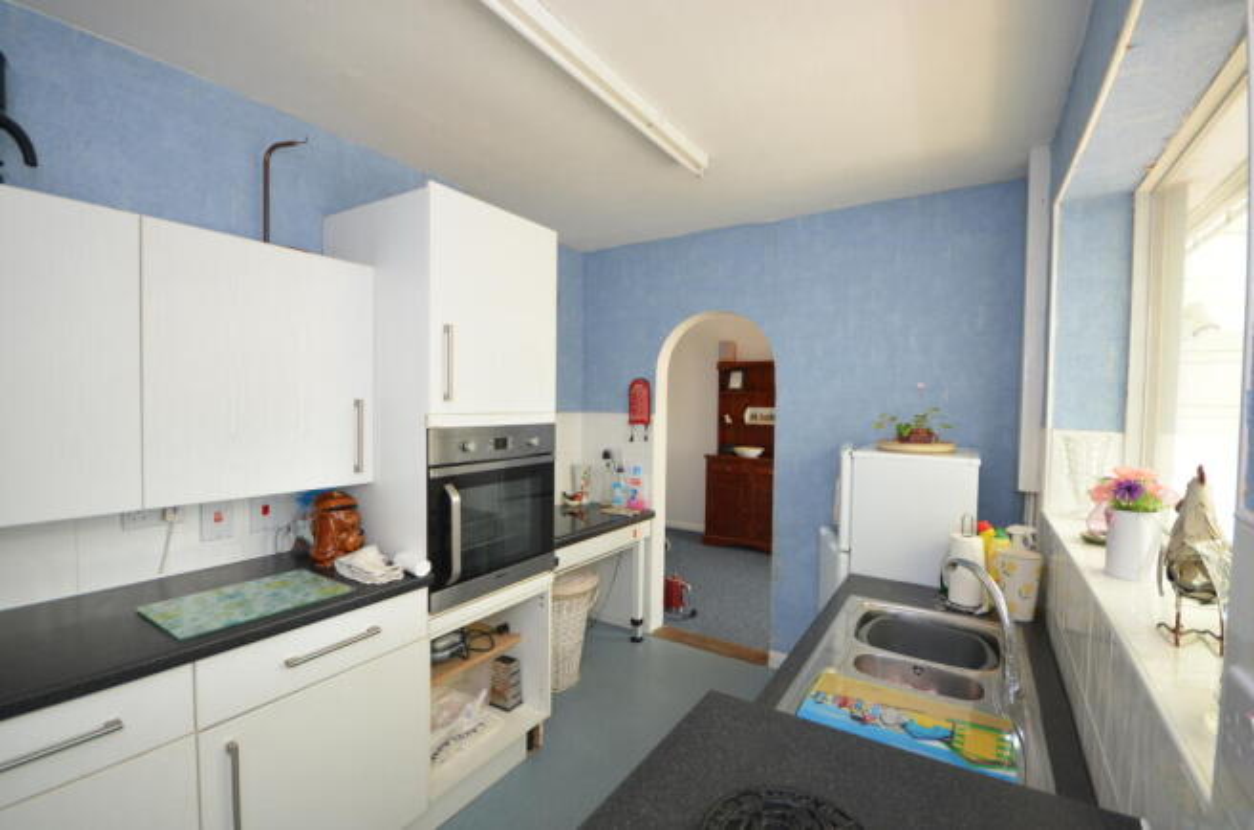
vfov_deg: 77.0
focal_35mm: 15
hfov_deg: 100.5
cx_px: 627
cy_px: 415
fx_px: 521
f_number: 4
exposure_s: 1/60
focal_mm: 10
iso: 360
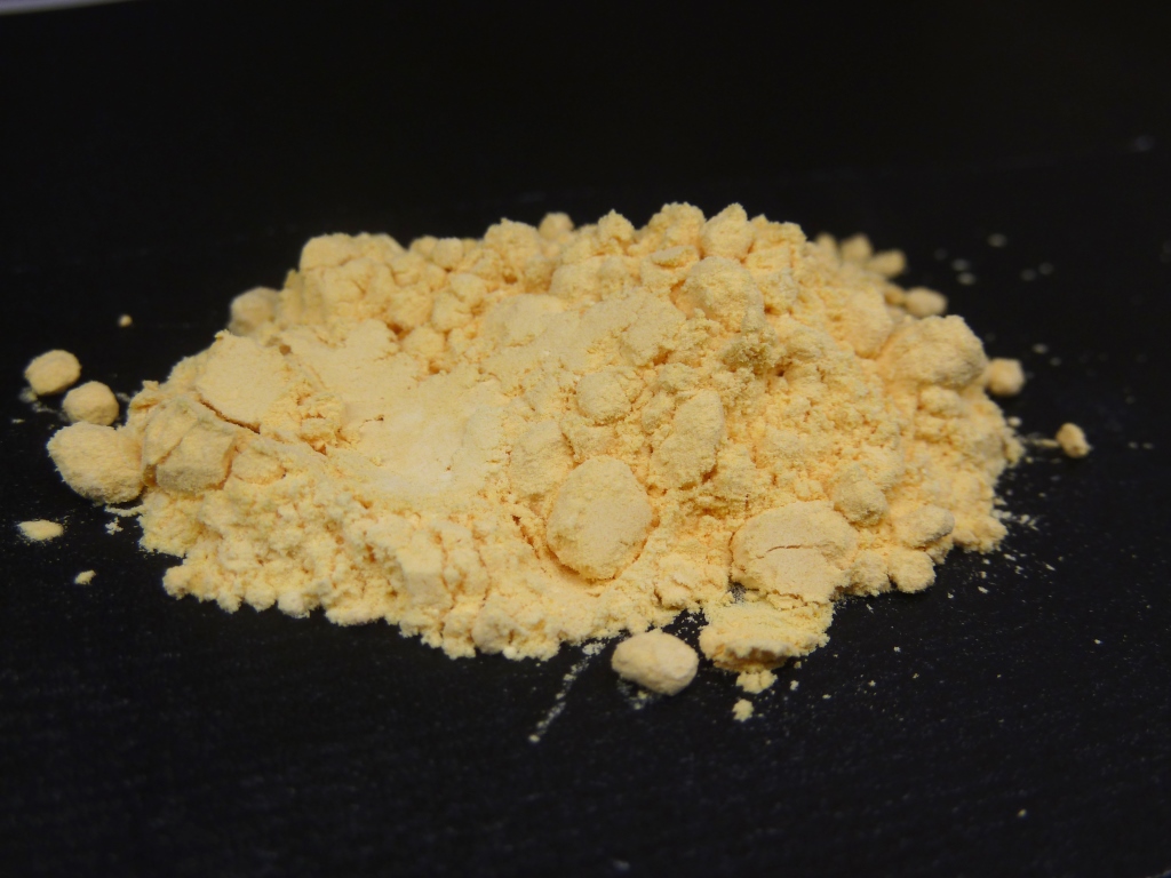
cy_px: 439
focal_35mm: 44
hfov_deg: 42.9
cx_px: 586
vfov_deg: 32.9
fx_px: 1488
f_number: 3.7
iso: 80
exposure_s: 1/100
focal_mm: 7.3
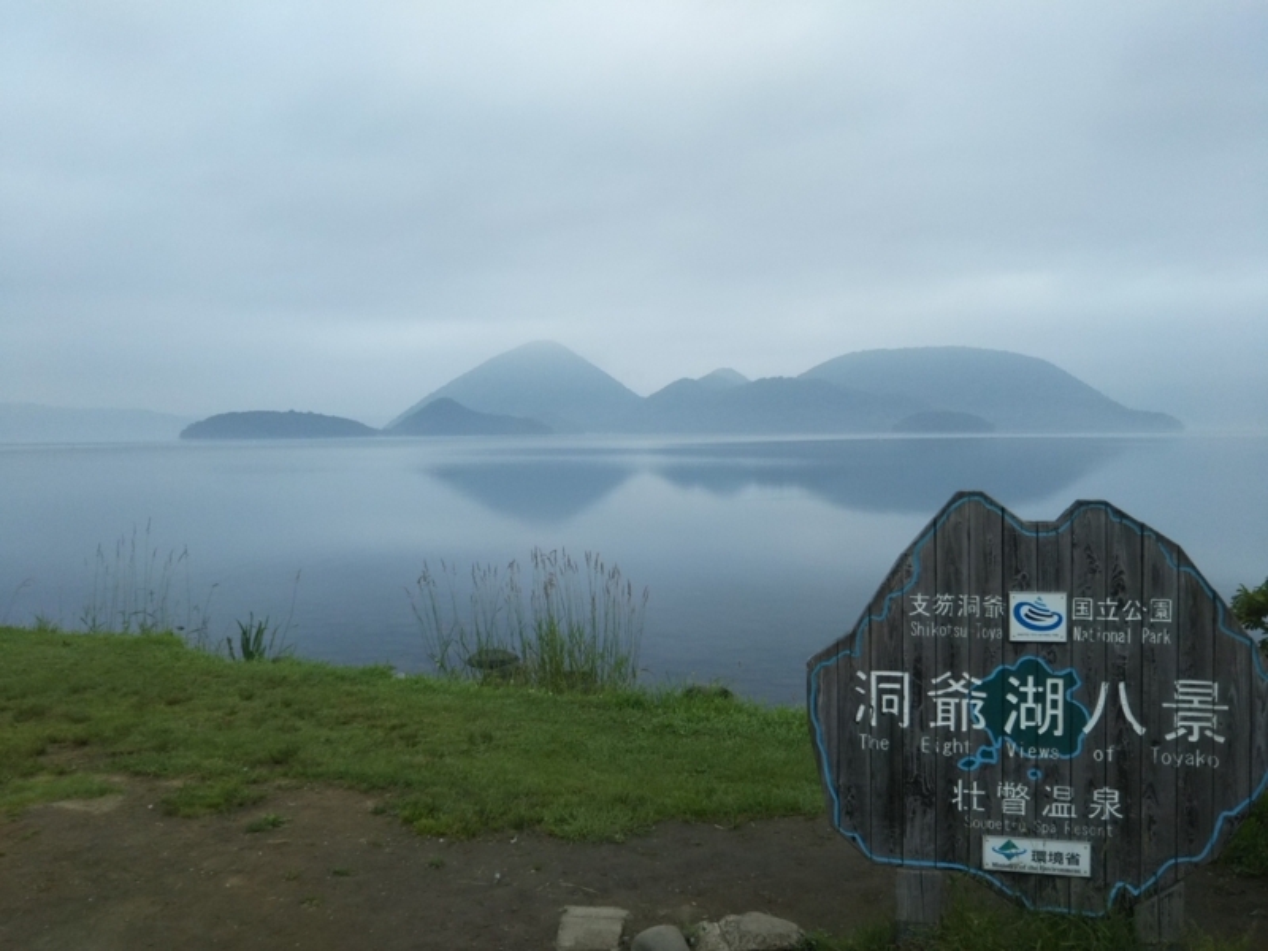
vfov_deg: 46.8
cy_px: 476
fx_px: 1099
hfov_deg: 60.0
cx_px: 634
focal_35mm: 30
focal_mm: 4
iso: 25
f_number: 2.2
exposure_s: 1/177
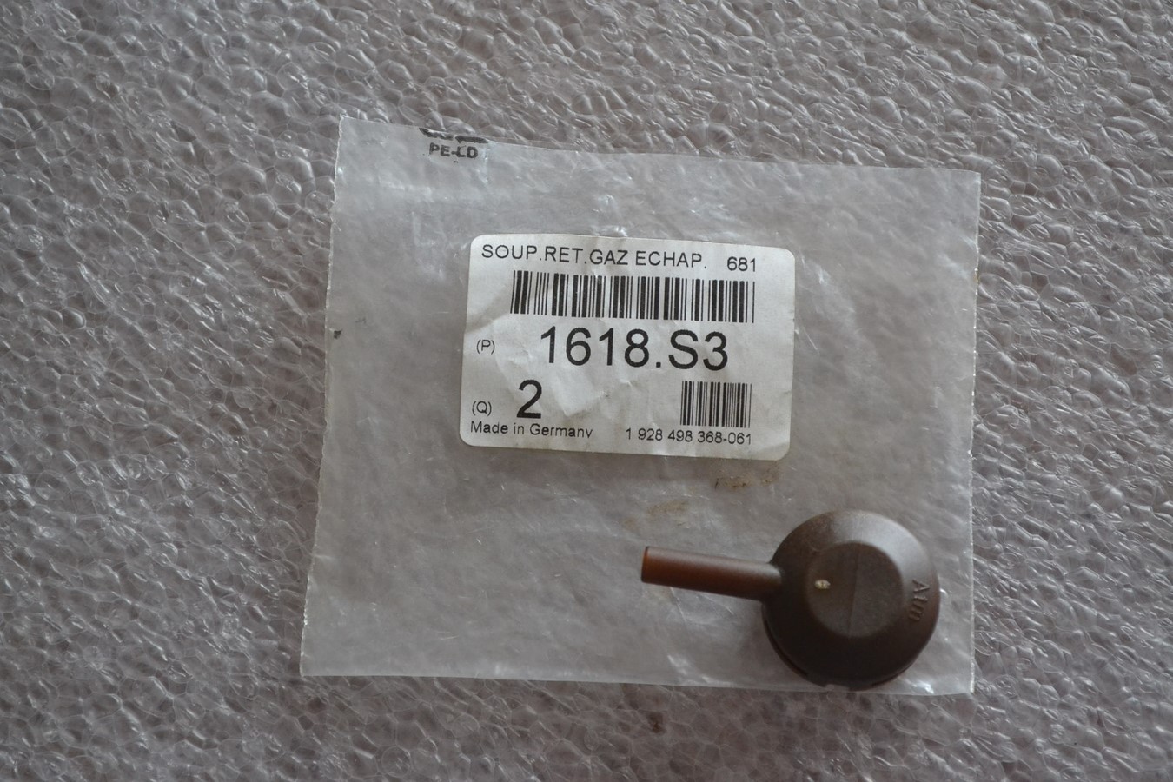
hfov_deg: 29.9
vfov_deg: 20.2
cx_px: 586
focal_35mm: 68
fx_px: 2199
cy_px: 391
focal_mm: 45
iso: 1400
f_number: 5.3
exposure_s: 1/60
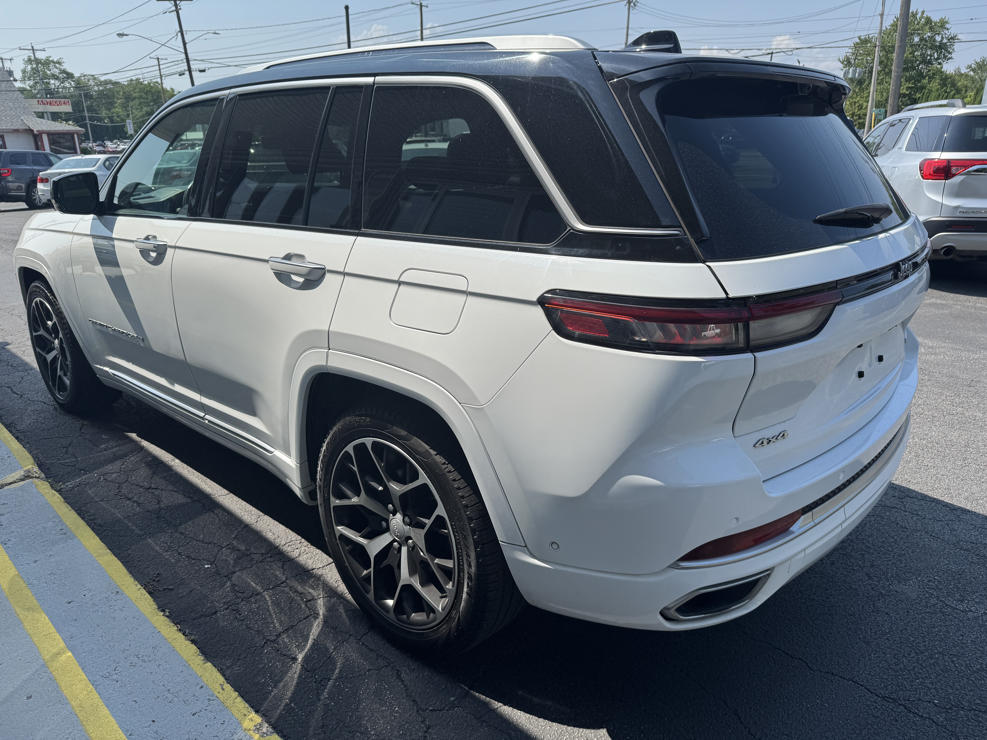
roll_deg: -1.3
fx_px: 684
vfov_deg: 56.8
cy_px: 370
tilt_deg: -21.9
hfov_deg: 71.6
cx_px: 494
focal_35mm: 24
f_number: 1.78
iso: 80
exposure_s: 1/3597
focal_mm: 6.76
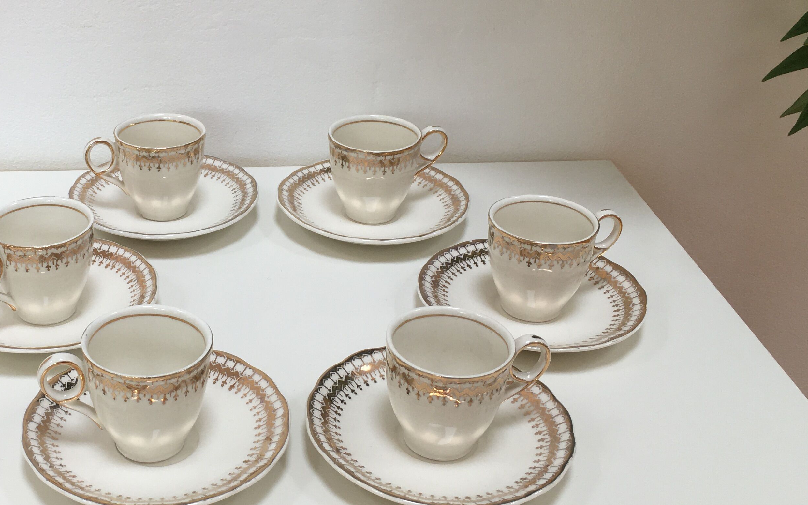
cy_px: 217
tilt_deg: -28.0
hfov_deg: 39.5
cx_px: 233
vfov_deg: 25.8
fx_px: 1101
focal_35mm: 50
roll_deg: +0.7
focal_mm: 4.15
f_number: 2.2
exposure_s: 1/50
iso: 32
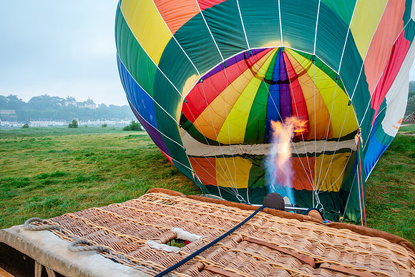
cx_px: 208
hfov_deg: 73.7
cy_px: 138
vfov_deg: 53.2
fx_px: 277
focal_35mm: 24
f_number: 2.8
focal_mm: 8.8
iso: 125
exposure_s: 1/60
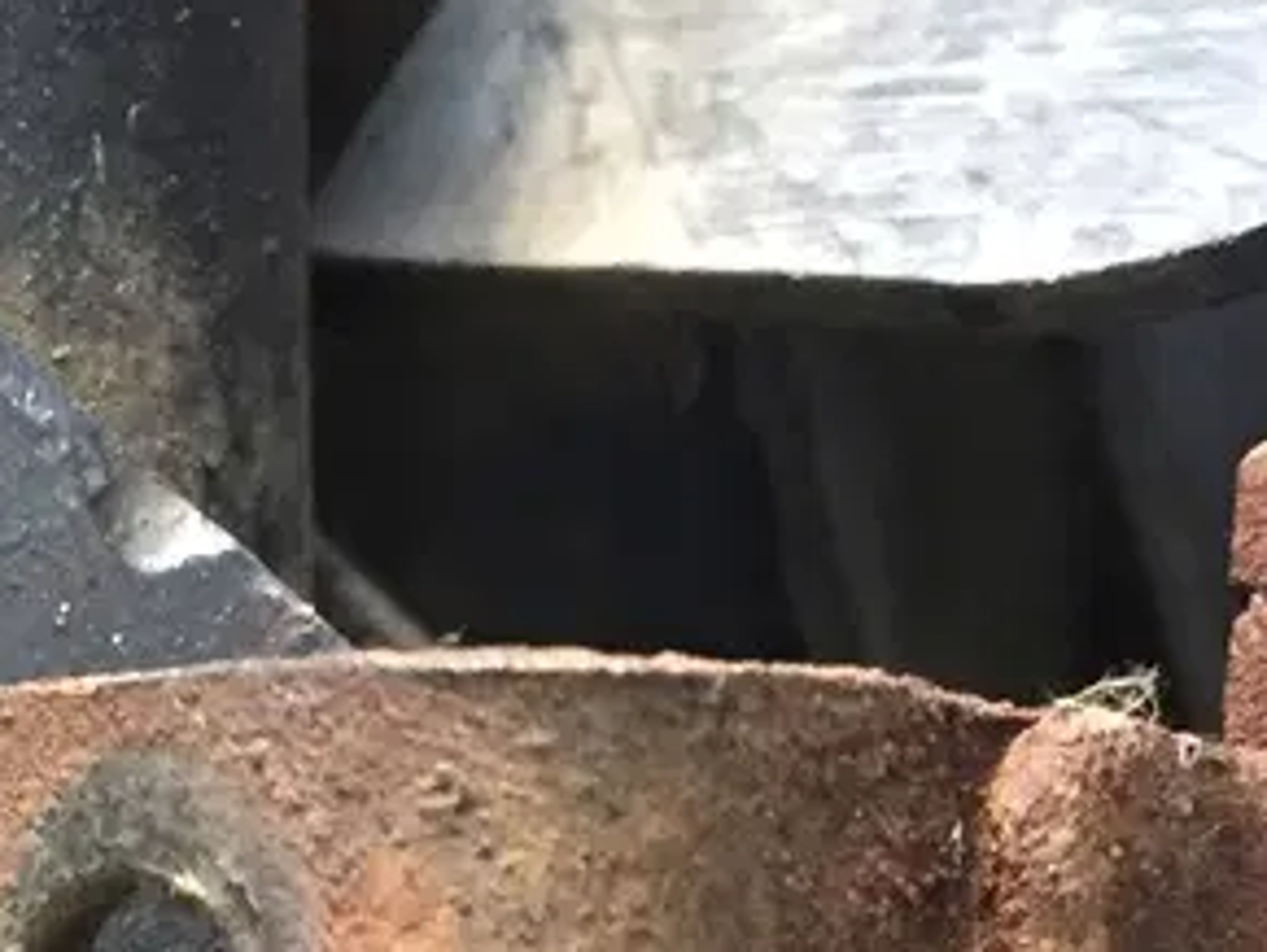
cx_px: 297
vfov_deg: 11.4
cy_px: 1786
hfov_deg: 16.3
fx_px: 4396
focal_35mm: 120
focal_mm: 4.15
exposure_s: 1/17
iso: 250
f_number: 2.2
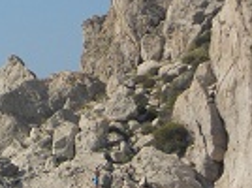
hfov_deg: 5.7
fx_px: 2493
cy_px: 157
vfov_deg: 4.3
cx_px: -119
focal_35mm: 343
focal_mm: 19.6
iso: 80
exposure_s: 1/500
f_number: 5.9
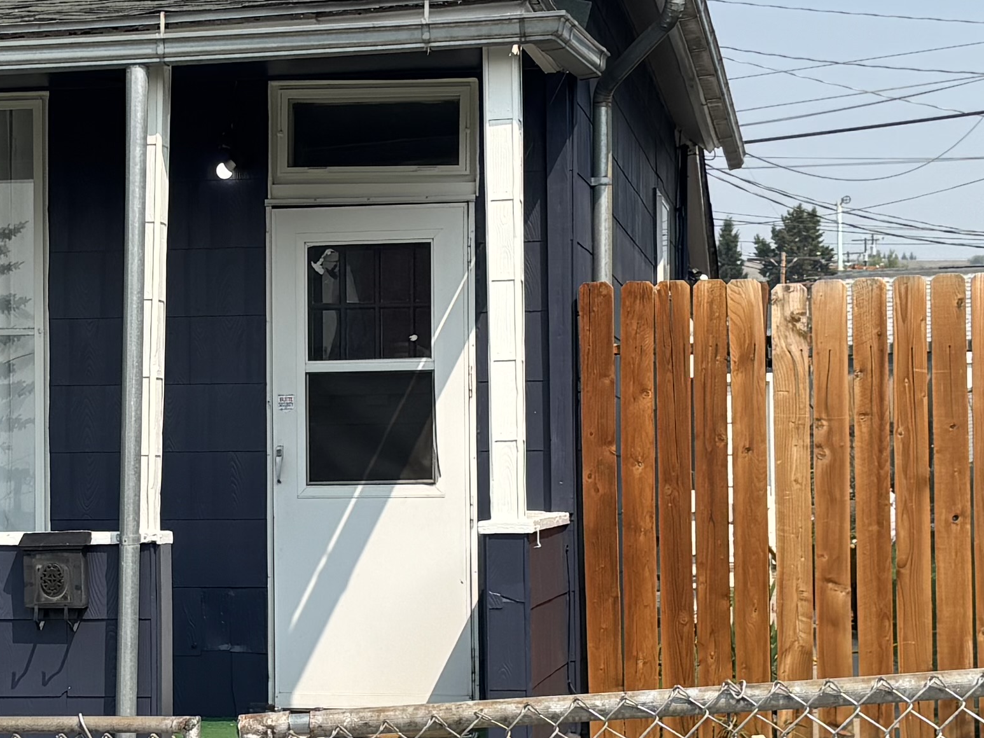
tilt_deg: +0.3
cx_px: 191
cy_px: 446
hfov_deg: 20.2
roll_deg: +1.0
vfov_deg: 15.4
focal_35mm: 96
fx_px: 2729
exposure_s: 1/2857
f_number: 1.6
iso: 50
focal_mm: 5.96
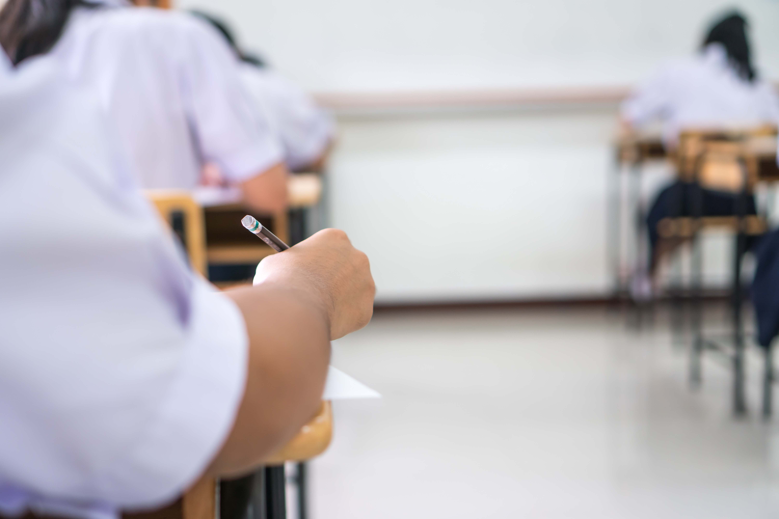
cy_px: 260
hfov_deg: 37.9
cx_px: 390
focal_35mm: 52
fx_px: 1136
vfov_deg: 25.8
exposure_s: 1/80
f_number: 2.2
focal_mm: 35
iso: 160
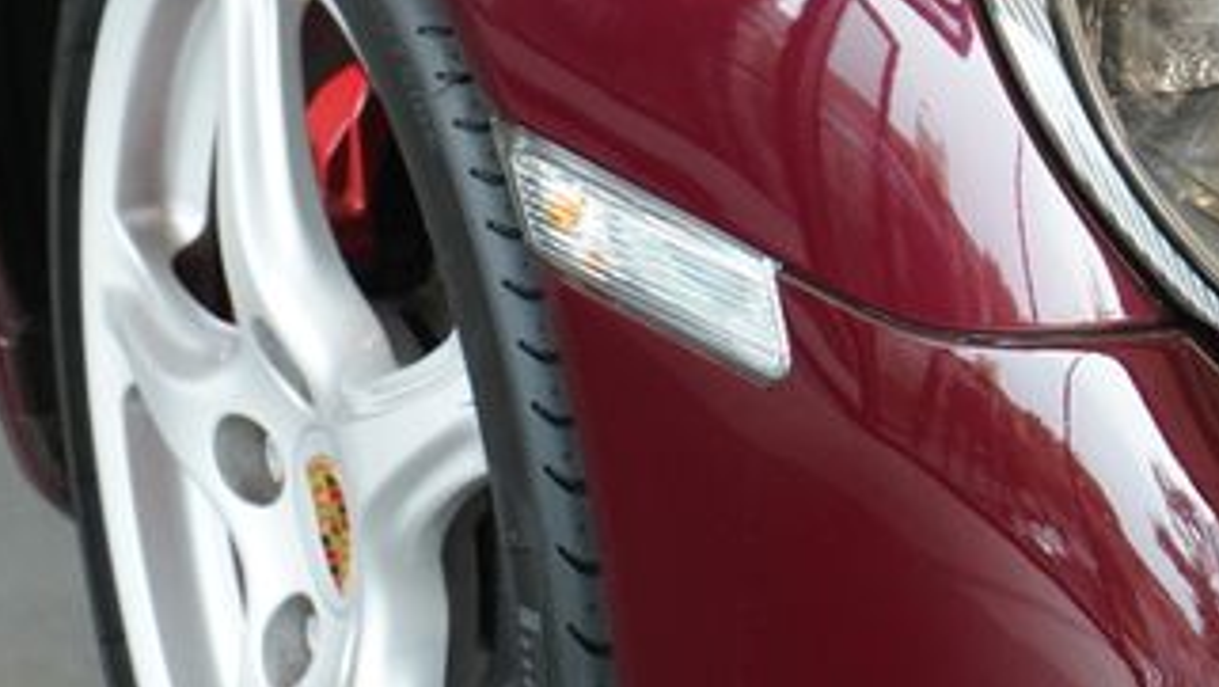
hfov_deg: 9.1
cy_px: 169
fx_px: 7568
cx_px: 1496
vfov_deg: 5.2
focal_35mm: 234
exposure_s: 1/160
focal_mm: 70
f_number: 5.6
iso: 1600
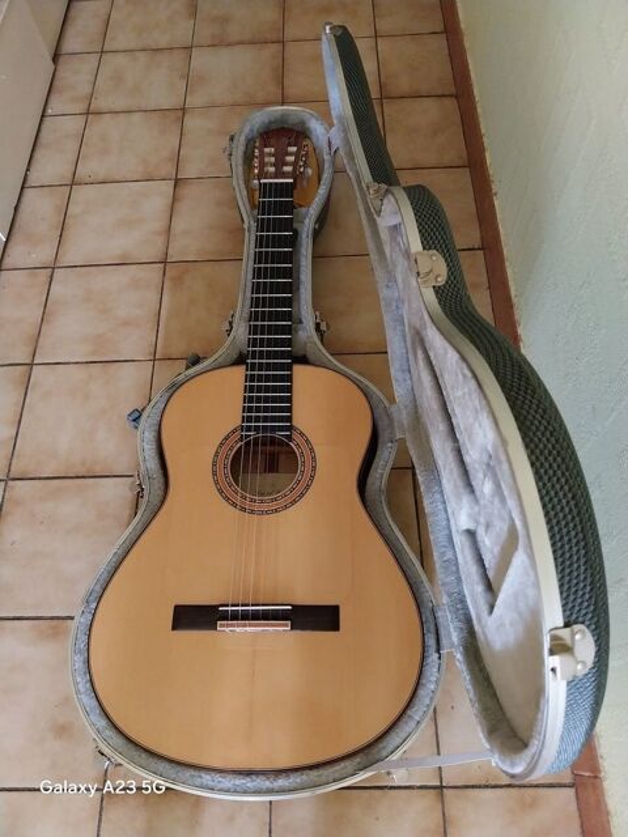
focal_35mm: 26
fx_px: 629
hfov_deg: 53.1
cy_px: 418
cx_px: 314
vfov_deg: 67.3
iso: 500
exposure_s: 1/25
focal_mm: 4
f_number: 1.8
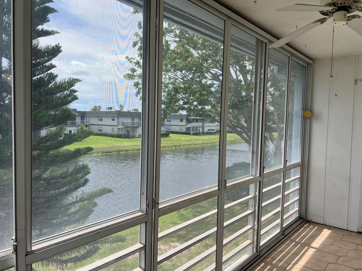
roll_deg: -0.8
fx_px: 272
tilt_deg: -3.3
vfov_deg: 53.1
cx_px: 181
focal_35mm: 26
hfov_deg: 67.3
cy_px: 136
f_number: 1.5
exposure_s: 1/2165
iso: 50
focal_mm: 5.7
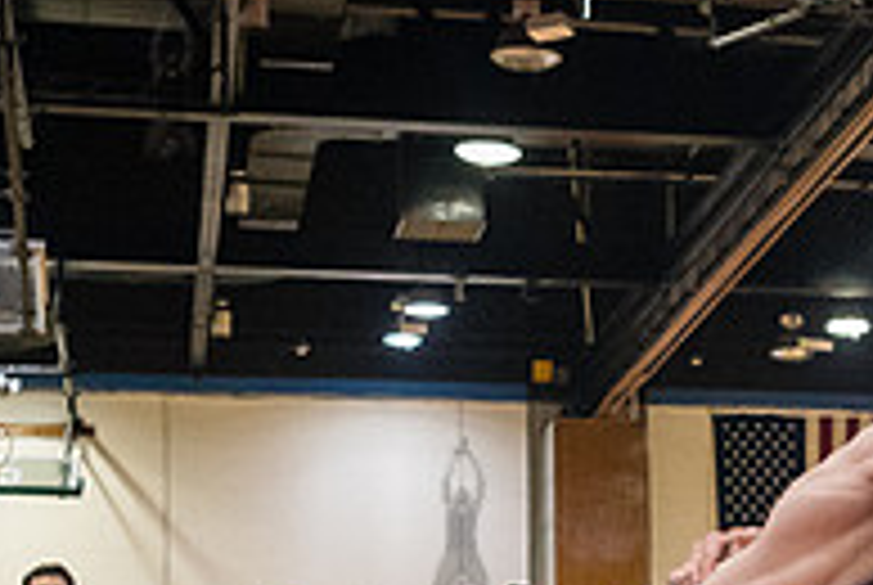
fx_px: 2987
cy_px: 715
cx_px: 906
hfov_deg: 16.2
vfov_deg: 11.0
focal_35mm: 123
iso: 8000
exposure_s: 1/400
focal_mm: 35
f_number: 4
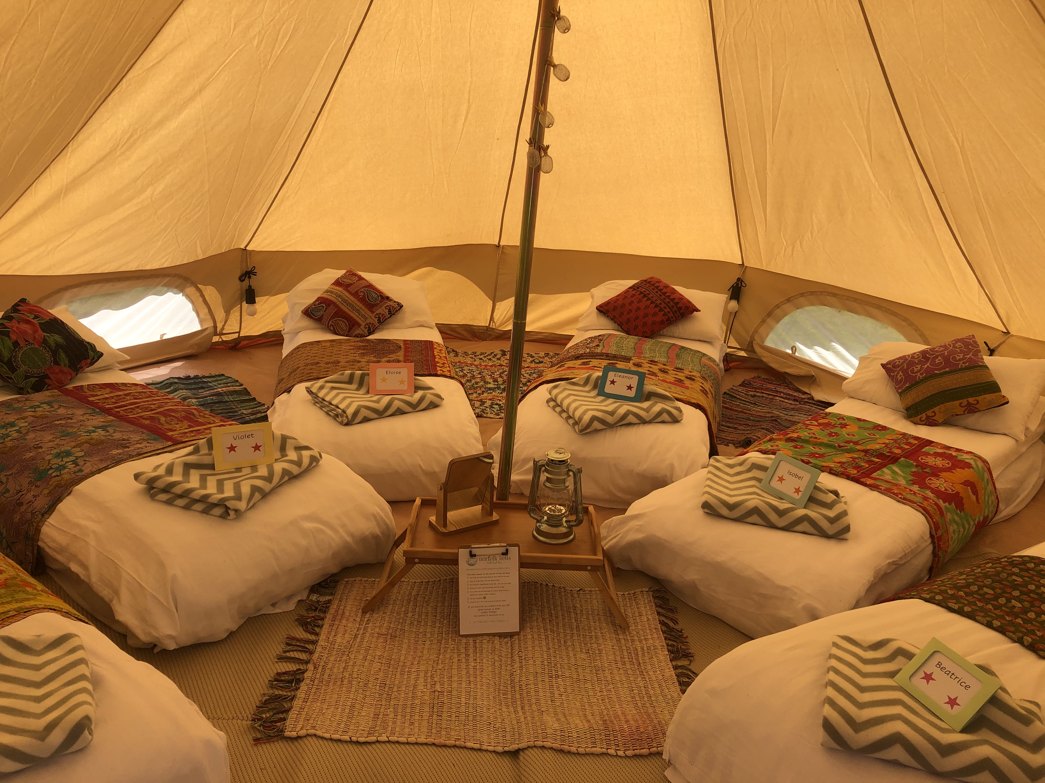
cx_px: 522
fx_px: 845
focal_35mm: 28
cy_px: 392
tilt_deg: -17.5
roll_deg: -3.1
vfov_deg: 49.7
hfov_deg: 63.4
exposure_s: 1/979
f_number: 1.8
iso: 20
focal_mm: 3.99
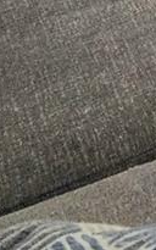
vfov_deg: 11.8
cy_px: -362
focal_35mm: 143
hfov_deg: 8.7
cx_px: 300
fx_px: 973
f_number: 1.8
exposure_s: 1/120
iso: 400
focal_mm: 6.4
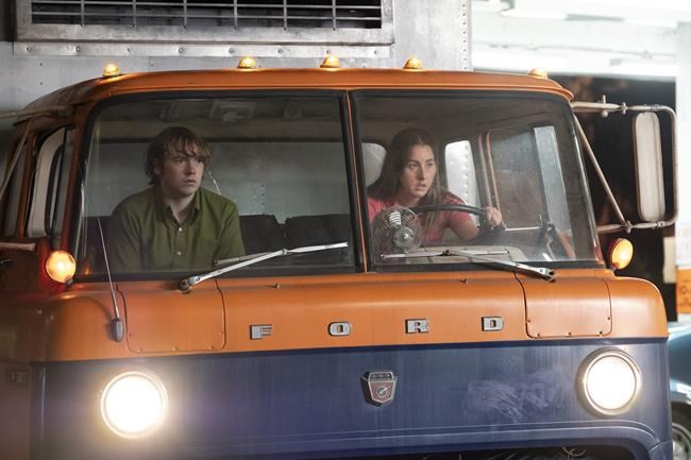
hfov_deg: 17.6
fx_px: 2226
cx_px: 346
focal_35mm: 116
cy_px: 230
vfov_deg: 11.8
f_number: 3.6
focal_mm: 77.3
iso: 2000
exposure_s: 1/40
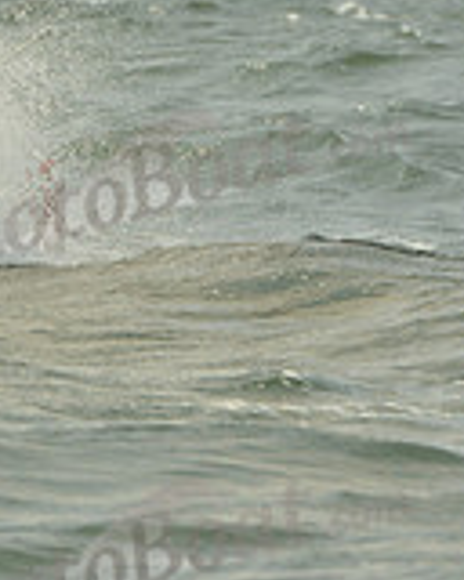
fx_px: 9613
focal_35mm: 560
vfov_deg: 3.5
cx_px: -286
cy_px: 49
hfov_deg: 2.8
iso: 320
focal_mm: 165
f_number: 9
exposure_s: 1/1250
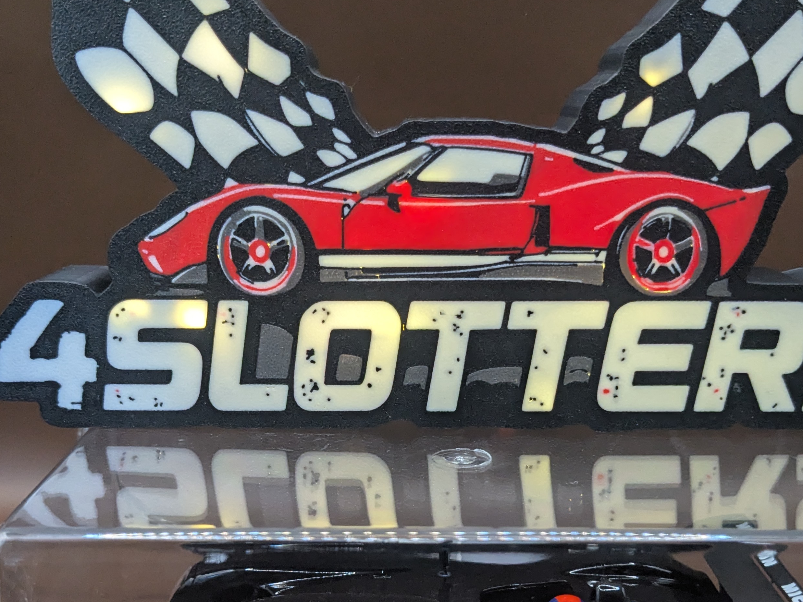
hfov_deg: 42.9
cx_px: 414
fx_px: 1021
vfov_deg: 32.4
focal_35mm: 44
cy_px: 434
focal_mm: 4.38
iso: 475
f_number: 1.73
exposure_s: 1/99.9
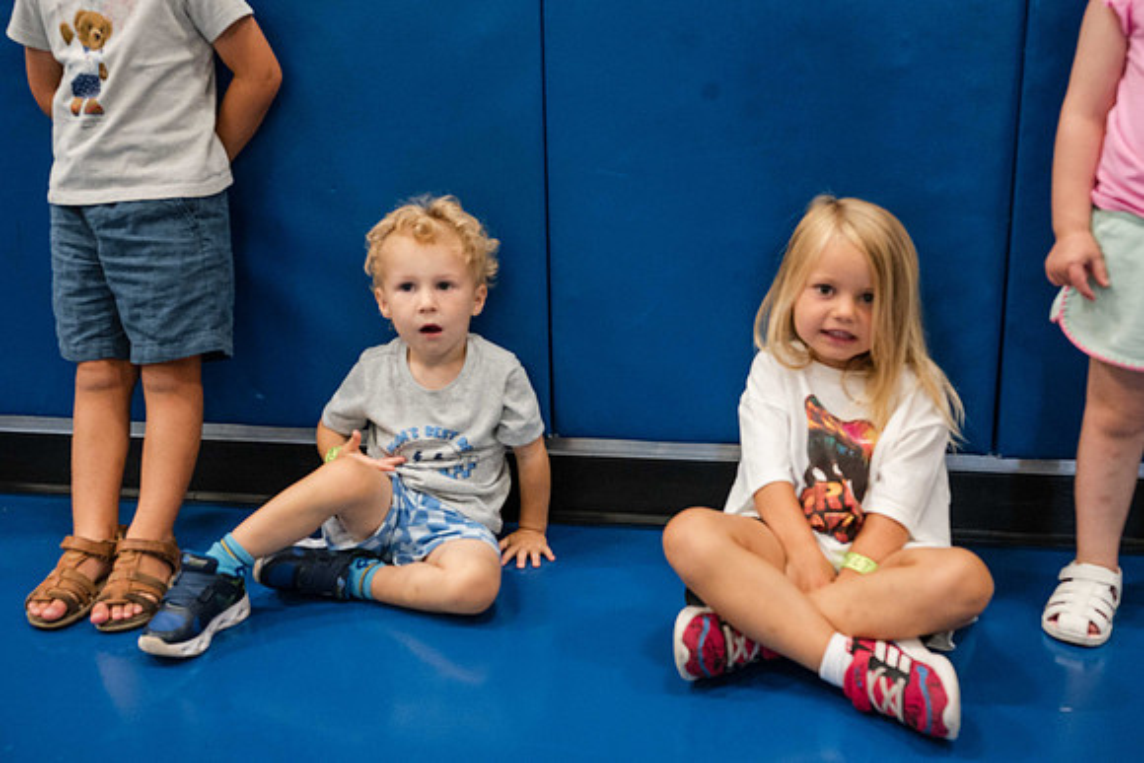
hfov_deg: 51.1
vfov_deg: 35.4
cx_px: 569
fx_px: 1196
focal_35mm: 38
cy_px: 374
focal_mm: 35
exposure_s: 1/100
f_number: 5
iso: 6400
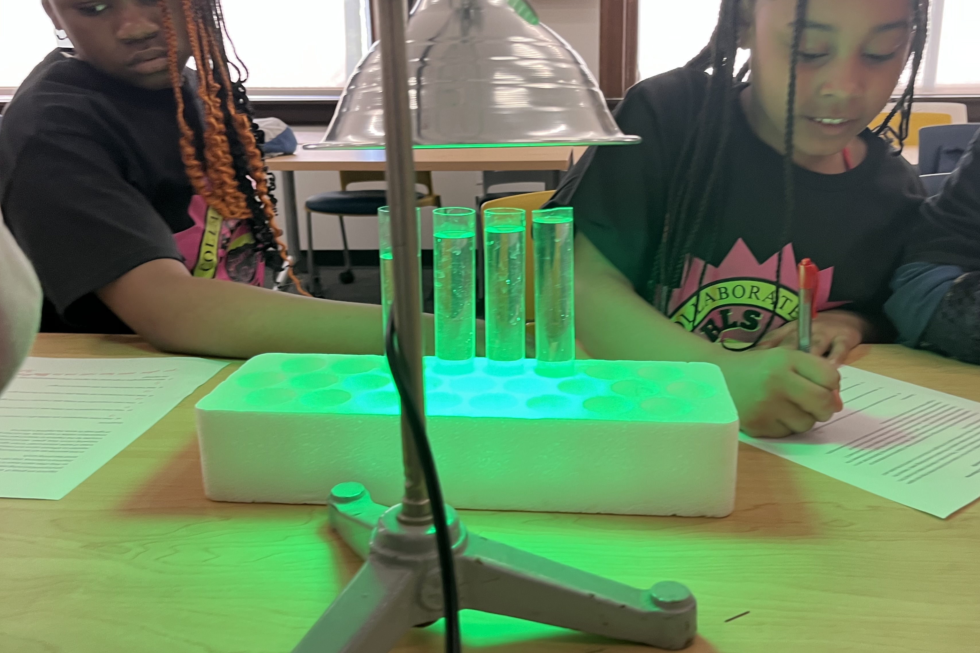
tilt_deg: -16.6
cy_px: 315
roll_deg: +0.3
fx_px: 871
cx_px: 552
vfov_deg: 41.1
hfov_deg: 58.5
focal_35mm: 32
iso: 100
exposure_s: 1/60
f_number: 1.6
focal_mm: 5.1
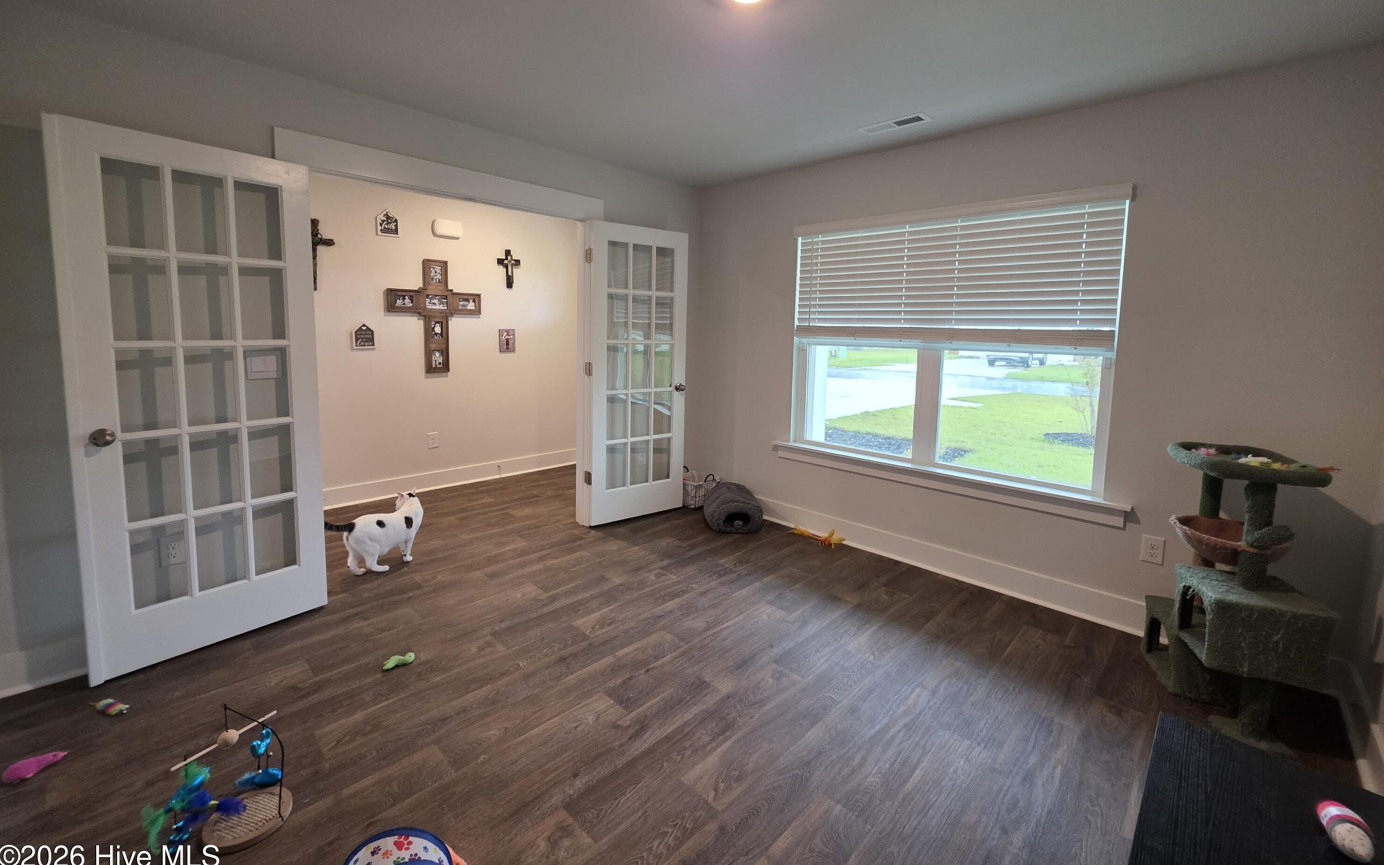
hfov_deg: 105.3
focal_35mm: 14
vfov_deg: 78.3
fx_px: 528
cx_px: 698
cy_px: 378
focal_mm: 2.2
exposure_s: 1/60
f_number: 1.9
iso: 250
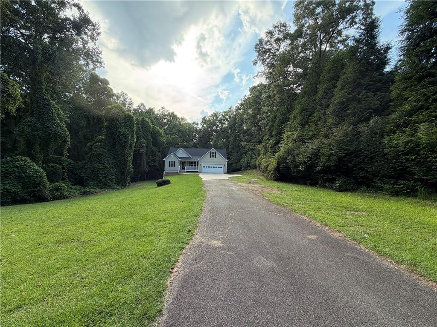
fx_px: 177
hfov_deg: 102.1
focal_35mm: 14
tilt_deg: +0.6
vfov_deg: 85.7
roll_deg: -1.8
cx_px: 218
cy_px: 164
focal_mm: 2.22
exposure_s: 1/221
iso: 40
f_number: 2.2
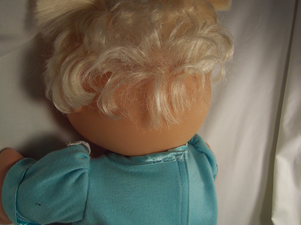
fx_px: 322
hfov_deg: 50.1
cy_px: 112
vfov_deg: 38.7
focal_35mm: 37
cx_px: 150
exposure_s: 1/350
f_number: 2.8
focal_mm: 5.6
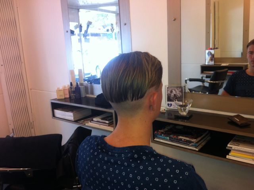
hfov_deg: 52.7
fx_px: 256
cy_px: 95
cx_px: 127
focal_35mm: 35
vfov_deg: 40.6
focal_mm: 3.85
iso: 80
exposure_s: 1/15
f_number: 2.8
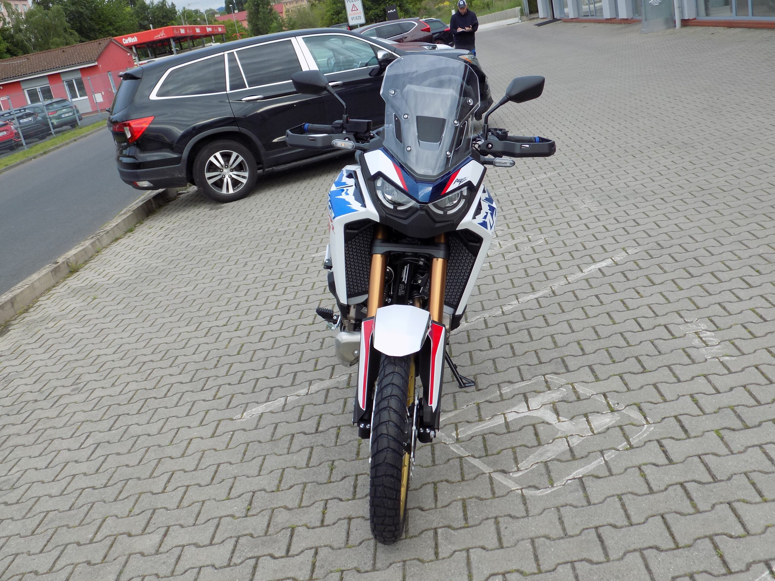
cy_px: 290
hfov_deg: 54.0
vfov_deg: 41.8
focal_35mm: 34
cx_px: 388
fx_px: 761
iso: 80
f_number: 3.4
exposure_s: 1/200
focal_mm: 6.1
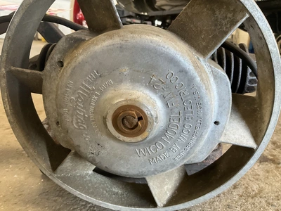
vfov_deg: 48.2
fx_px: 235
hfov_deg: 61.7
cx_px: 140
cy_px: 106
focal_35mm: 29
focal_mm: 3
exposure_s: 1/60
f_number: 1.8
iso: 200
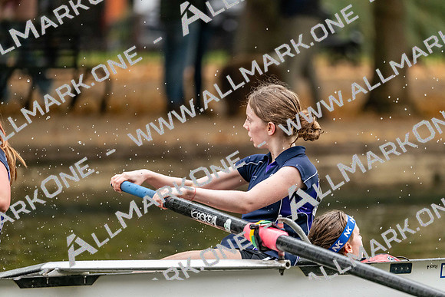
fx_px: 4945
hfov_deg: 5.2
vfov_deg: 3.4
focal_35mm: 400
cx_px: 222
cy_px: 148
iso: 3600
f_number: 4.5
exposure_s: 1/2500
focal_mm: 400
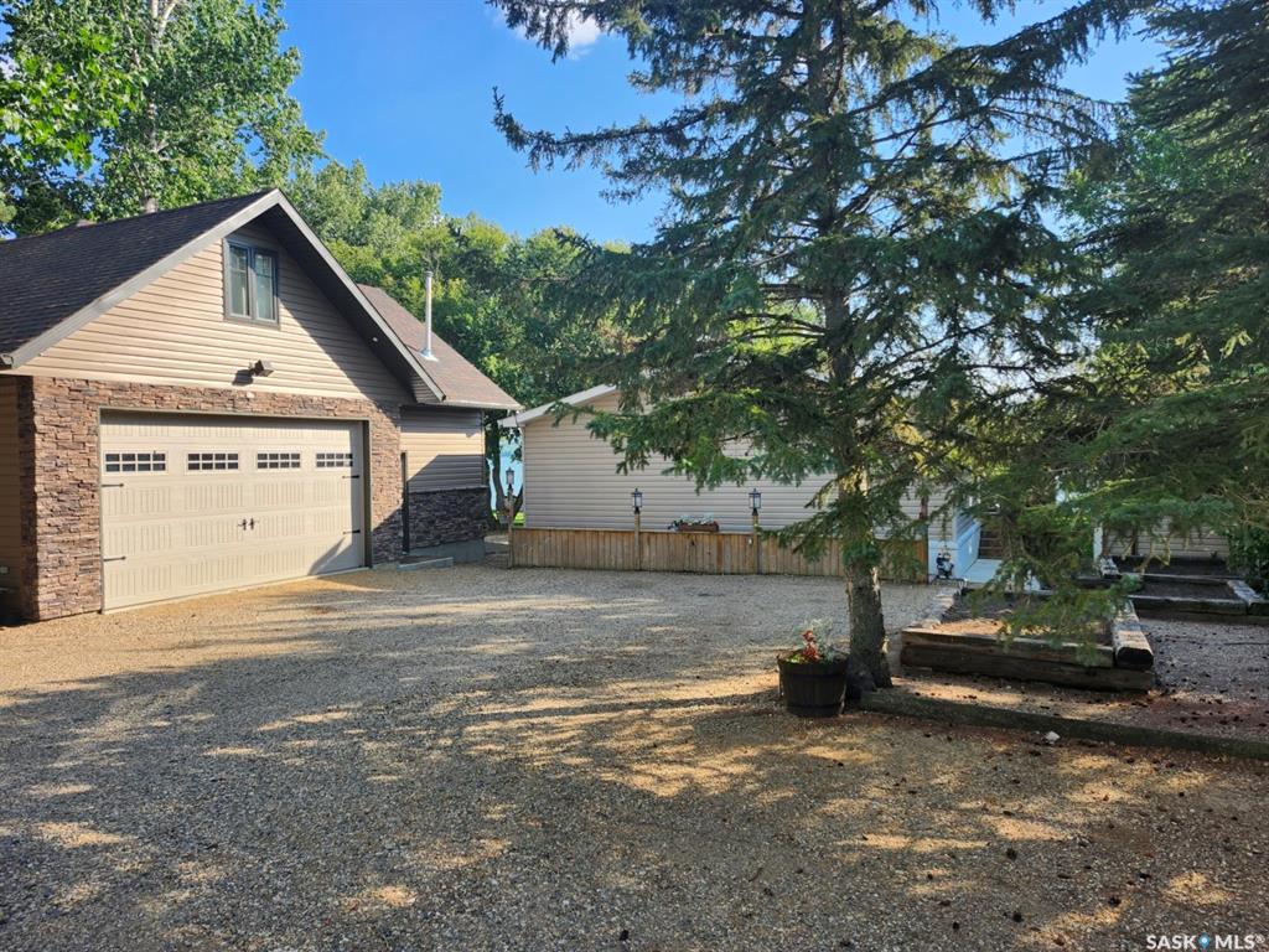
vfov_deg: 58.9
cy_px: 476
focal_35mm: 23
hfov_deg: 73.9
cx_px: 634
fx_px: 843
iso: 25
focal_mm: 5.54
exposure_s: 1/586
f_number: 1.8
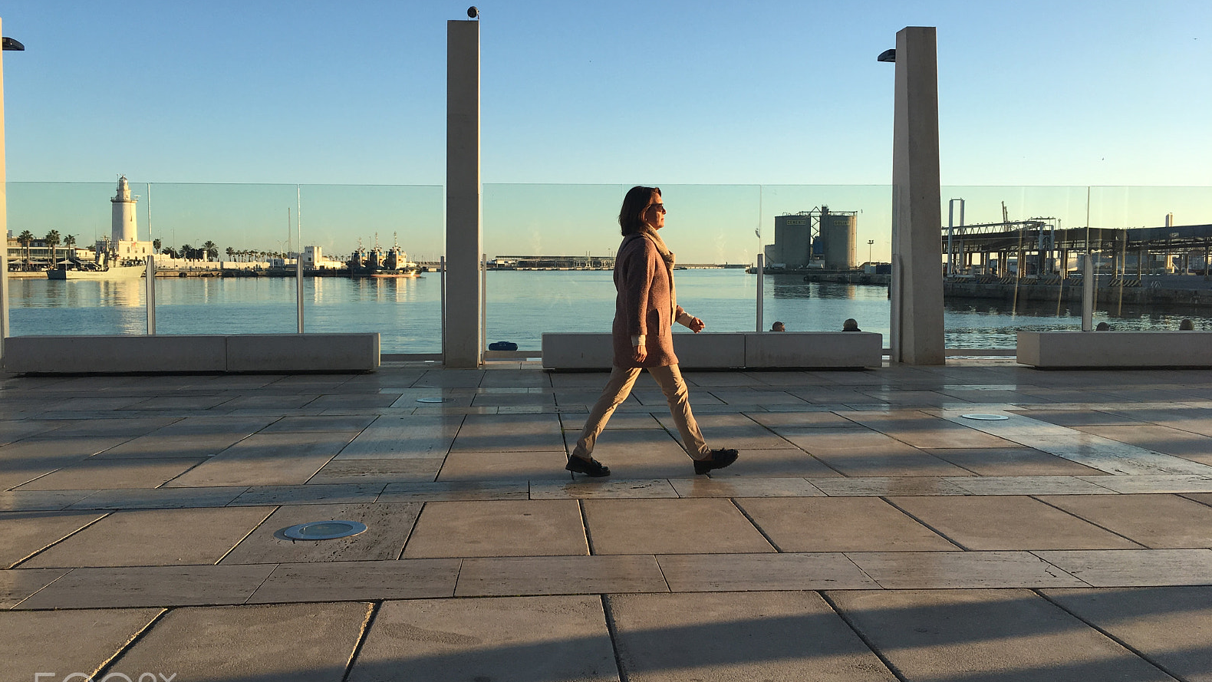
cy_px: 331
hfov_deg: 61.0
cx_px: 600
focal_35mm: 32
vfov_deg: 36.7
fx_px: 1028
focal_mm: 4.15
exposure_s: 1/761
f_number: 2.2
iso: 25
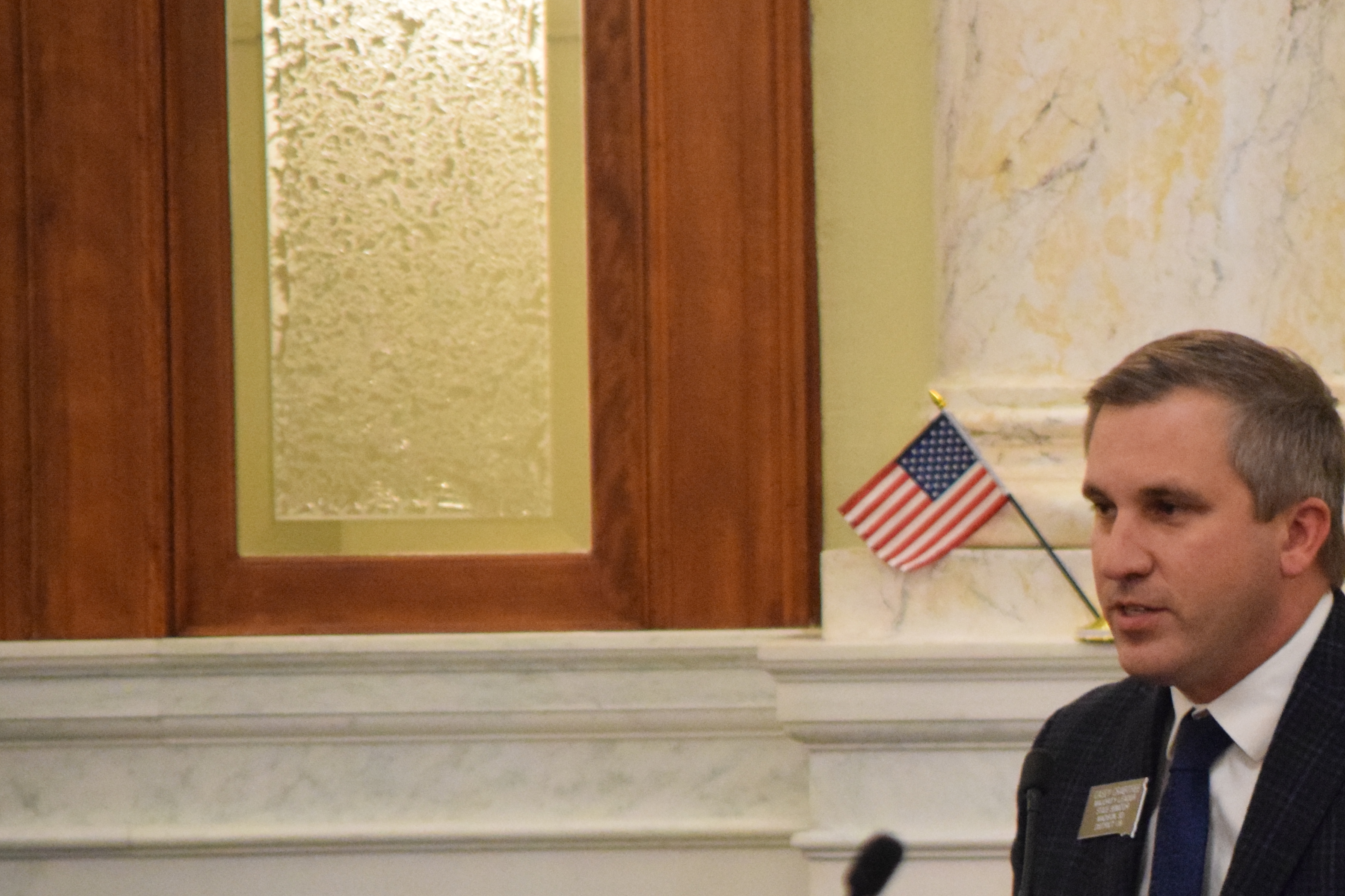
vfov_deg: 2.7
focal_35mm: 501
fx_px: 18715
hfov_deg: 4.1
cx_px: 1268
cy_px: 764
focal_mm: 175
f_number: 6.3
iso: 5600
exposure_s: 1/125
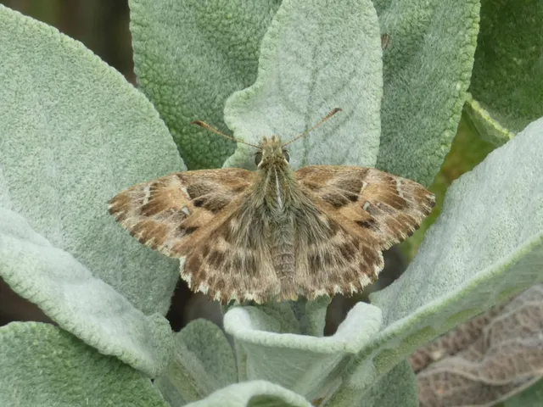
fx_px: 2965
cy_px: 204
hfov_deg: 10.5
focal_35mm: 189
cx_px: 272
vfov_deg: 7.9
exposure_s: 1/100
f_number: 5.5
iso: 80
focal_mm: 33.9
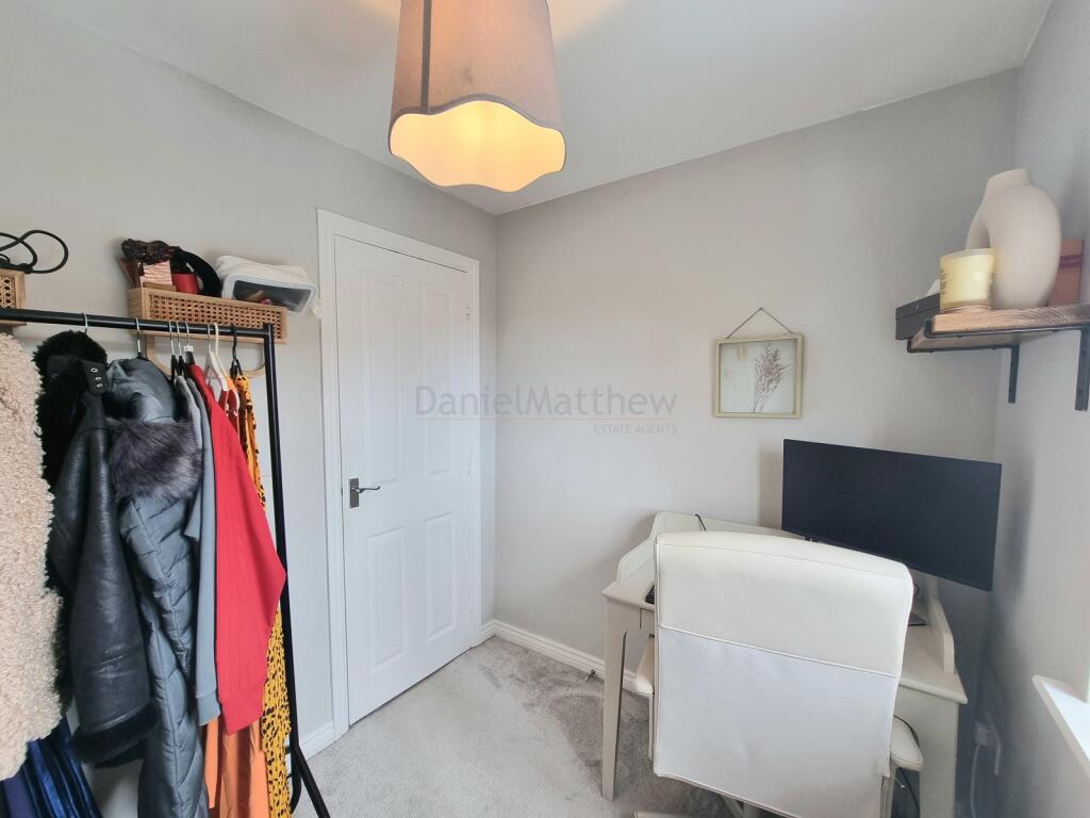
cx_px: 545
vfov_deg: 89.9
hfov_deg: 106.2
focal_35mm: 13
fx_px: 409
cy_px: 409
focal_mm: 2.2
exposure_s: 1/50
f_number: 2.2
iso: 80
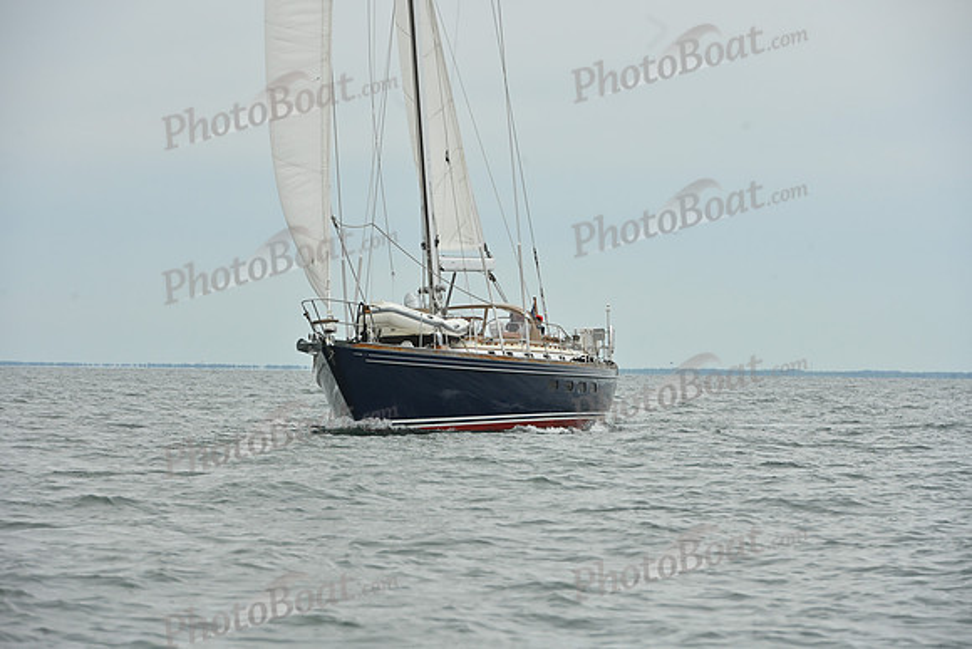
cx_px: 486
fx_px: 5401
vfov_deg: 6.9
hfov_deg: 10.3
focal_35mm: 200
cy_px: 324
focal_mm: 200
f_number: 10
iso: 320
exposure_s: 1/1250
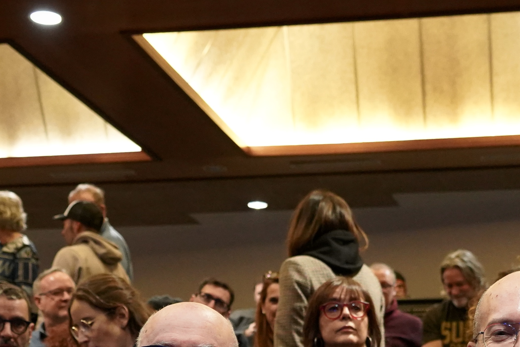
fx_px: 1358
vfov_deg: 13.8
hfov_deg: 21.7
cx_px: 299
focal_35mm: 94
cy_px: 496
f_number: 4
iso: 6400
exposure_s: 1/160
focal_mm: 32
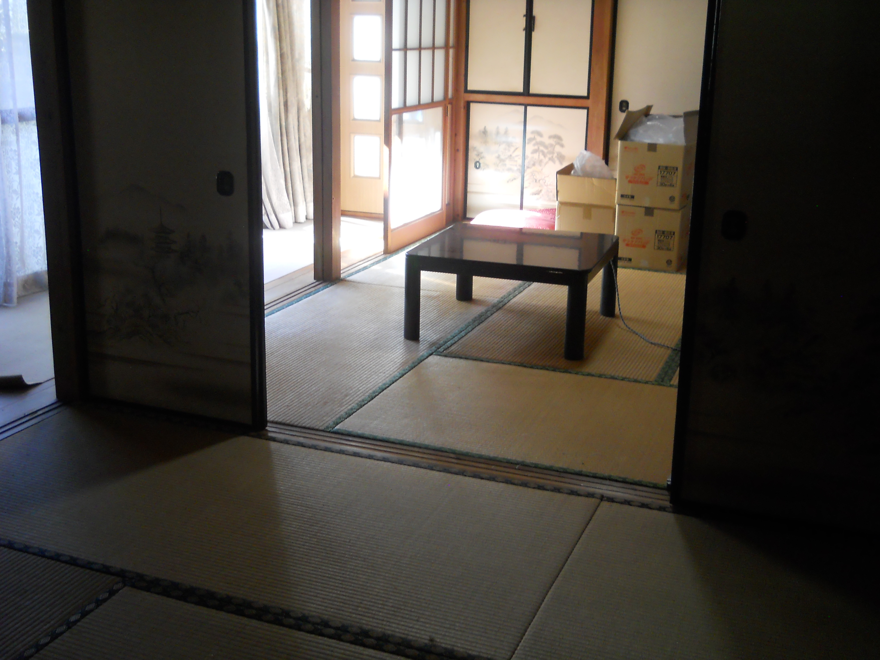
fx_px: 1042
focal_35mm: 41
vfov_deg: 35.1
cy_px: 330
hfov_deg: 45.8
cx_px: 440
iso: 250
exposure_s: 1/30
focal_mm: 6.72
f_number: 3.1
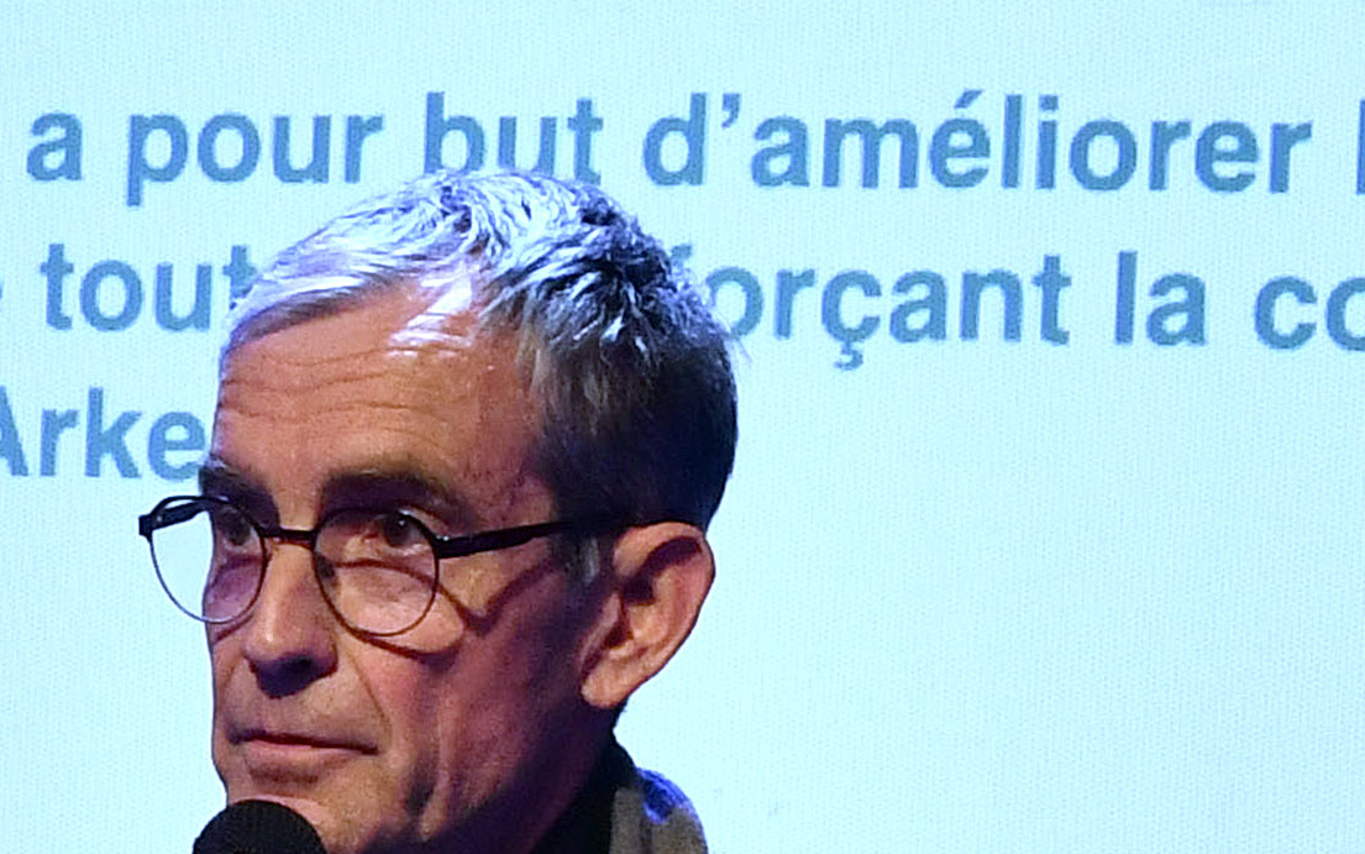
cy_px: 1303
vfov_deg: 6.7
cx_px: -309
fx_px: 7165
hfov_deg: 10.7
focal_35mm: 193
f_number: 5.6
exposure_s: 1/80
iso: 1250
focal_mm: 25
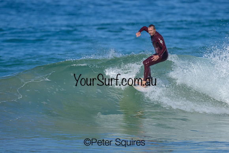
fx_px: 7004
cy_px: 75
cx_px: 127
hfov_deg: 1.9
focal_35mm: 1101
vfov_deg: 1.2
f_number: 6.3
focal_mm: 800
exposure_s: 1/2000
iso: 180
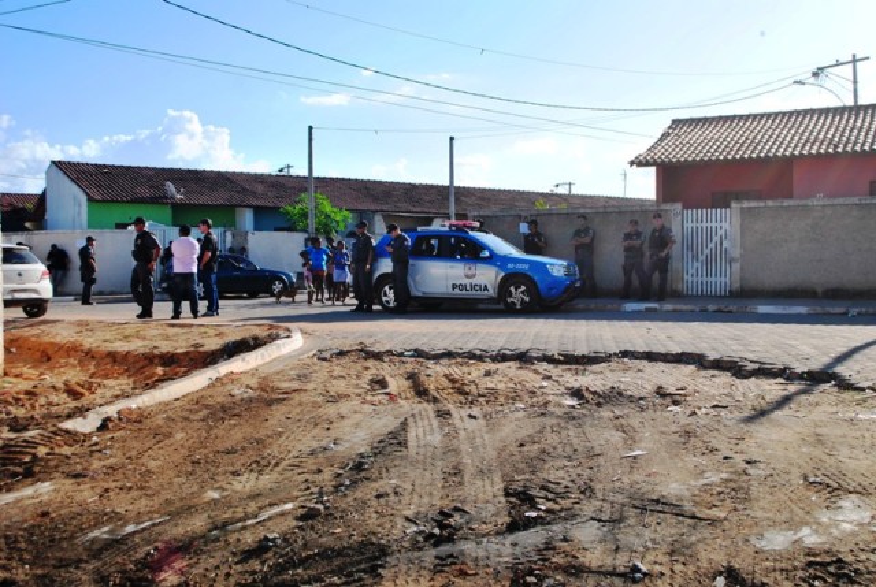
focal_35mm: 36
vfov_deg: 37.0
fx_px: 877
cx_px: 438
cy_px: 294
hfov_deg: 53.1
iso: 100
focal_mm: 24
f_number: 6.3
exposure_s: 1/320
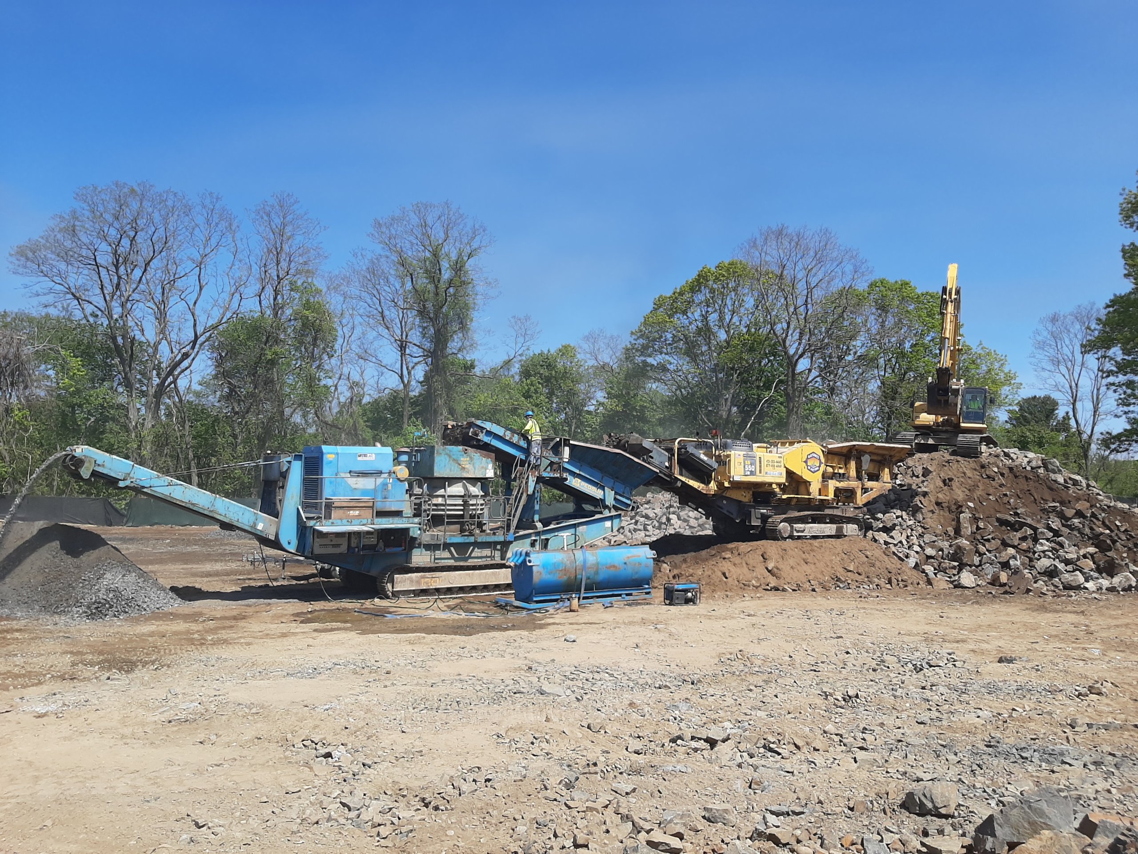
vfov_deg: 53.1
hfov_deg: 67.3
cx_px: 569
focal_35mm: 26
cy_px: 427
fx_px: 855
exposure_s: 1/2611
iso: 40
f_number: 1.7
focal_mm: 3.93
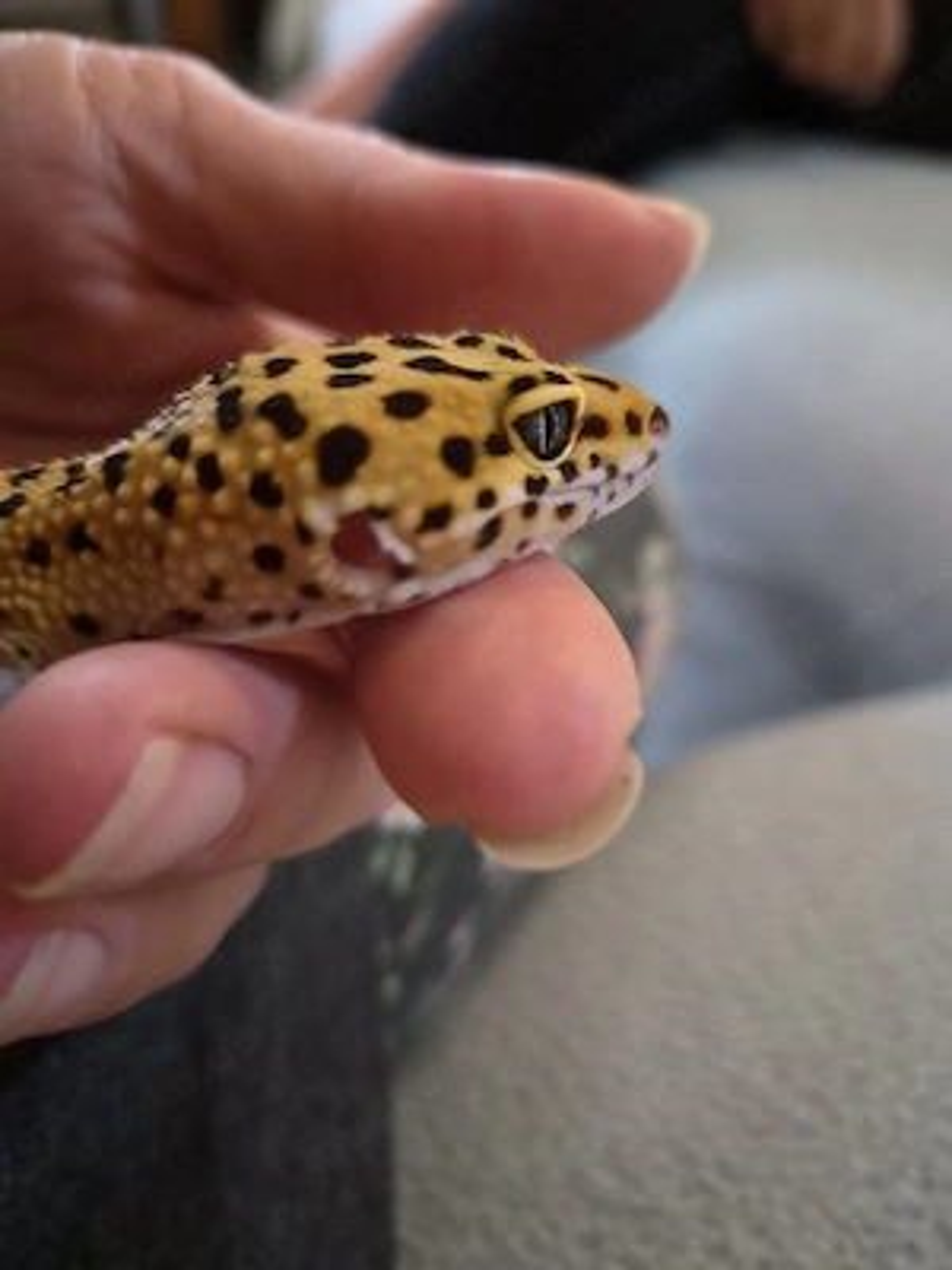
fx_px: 843
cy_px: 635
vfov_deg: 73.9
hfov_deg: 58.9
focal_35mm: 23
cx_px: 476
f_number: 1.8
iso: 1600
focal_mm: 5.4
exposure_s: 1/50
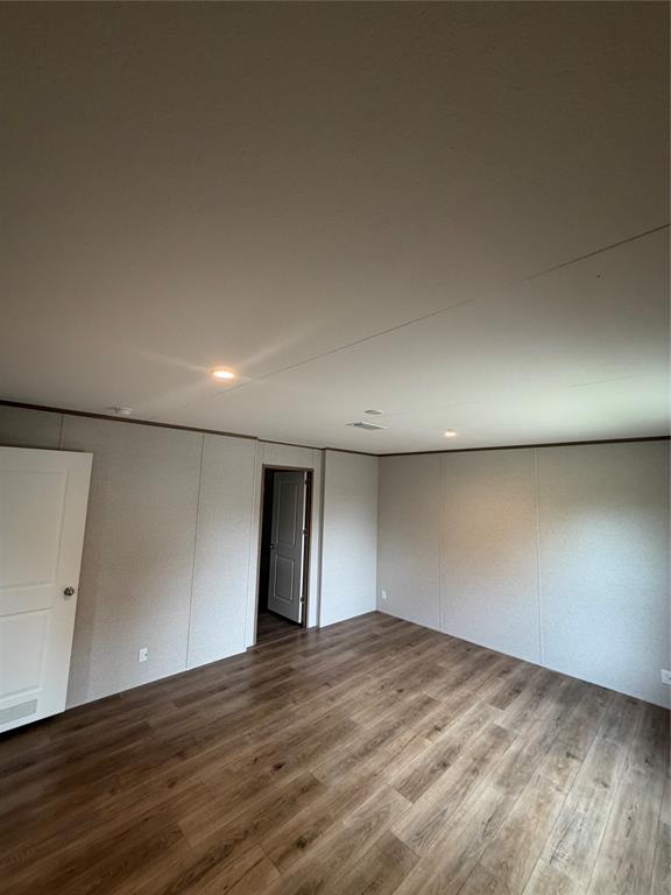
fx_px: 362
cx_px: 336
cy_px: 448
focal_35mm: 14
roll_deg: -2.3
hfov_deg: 85.7
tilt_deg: +8.1
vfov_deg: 102.1
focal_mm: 2.22
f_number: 2.2
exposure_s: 1/60
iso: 200
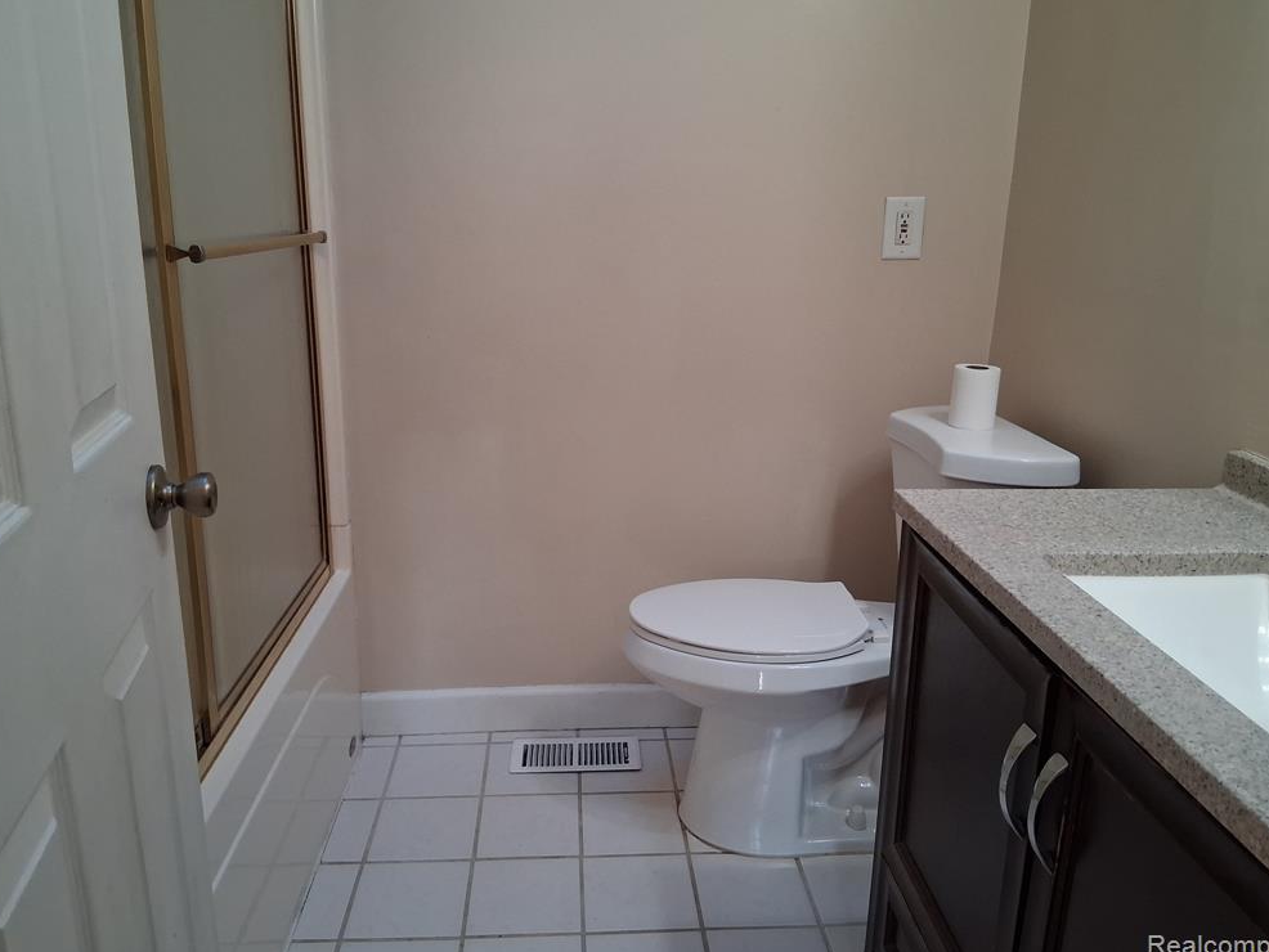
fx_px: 990
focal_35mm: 27
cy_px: 472
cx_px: 619
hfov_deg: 65.3
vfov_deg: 51.4
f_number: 1.8
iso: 400
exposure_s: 1/120
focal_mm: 3.98
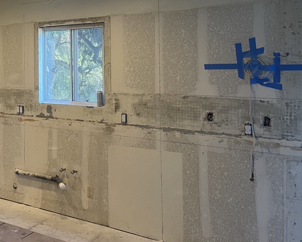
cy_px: 55
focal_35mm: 44
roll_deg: +0.7
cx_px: 53
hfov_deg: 40.0
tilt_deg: +0.1
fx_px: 393
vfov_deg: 33.4
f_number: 1.6
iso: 125
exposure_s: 1/60
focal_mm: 5.1
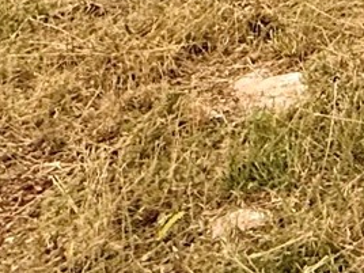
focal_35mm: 107
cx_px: 690
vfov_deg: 10.2
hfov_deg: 15.4
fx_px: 1125
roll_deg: -2.3
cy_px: -536
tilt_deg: +3.5
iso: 50
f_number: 2.2
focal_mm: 2.22
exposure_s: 1/99
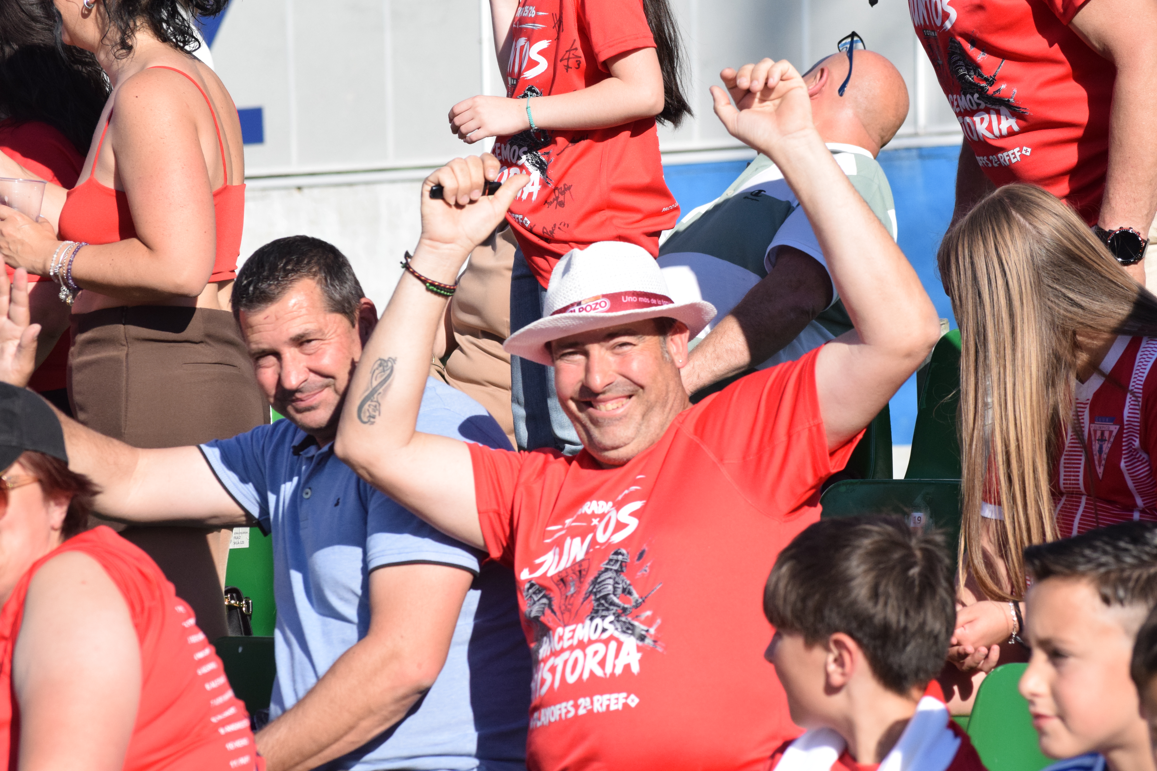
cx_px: 566
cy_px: 383
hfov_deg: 11.5
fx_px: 5720
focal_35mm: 178
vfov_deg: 7.7
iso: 1600
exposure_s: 1/3200
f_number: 10
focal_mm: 116
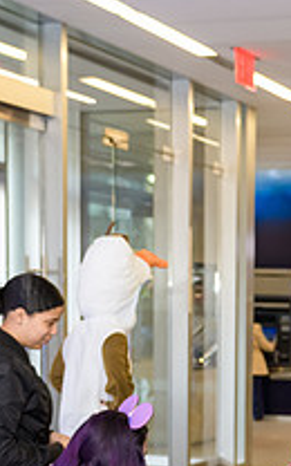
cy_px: 409
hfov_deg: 13.9
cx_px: 360
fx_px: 1155
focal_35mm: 91
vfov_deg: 22.3
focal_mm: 32
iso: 800
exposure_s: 1/125
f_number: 3.2
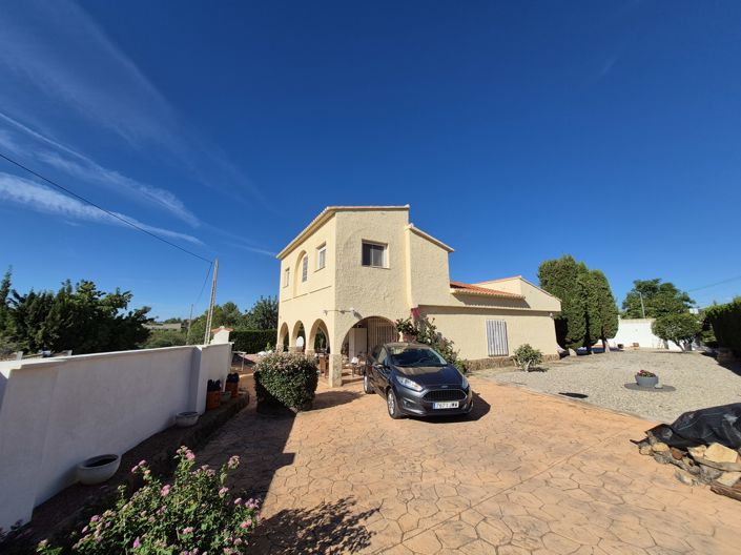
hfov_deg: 106.2
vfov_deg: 89.9
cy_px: 278
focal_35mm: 13
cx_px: 370
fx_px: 278
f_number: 2.2
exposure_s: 1/3192
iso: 50
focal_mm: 1.74
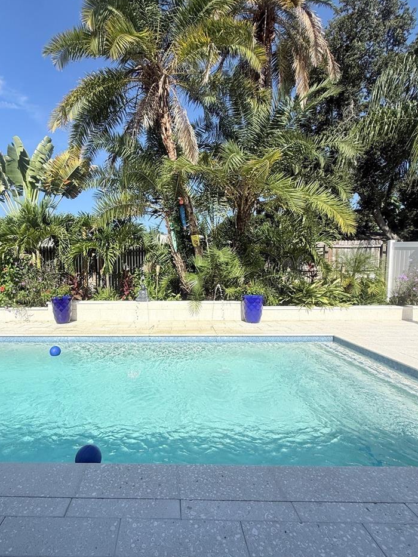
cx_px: 159
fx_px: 290
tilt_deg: -4.1
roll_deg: -0.1
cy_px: 292
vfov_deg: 87.7
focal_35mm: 18
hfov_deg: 70.6
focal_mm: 2.22
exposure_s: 1/2506
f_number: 2.2
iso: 50
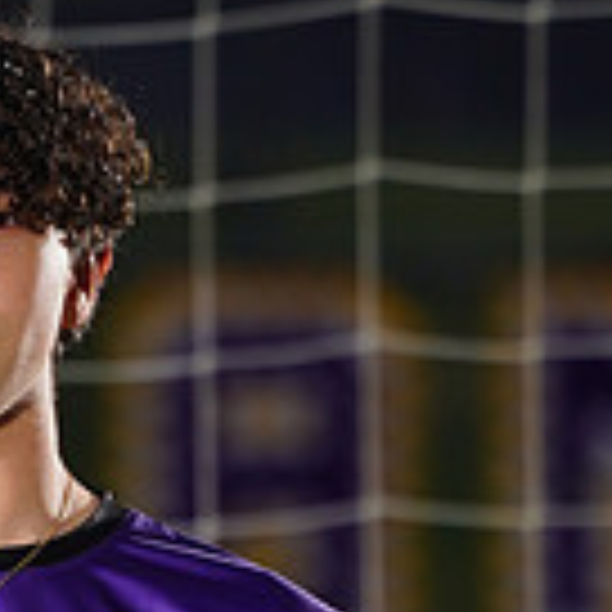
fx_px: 26263
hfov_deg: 1.3
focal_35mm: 1313
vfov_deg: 1.3
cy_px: 1058
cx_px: -164
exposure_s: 1/200
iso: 200
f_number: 7.1
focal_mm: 361
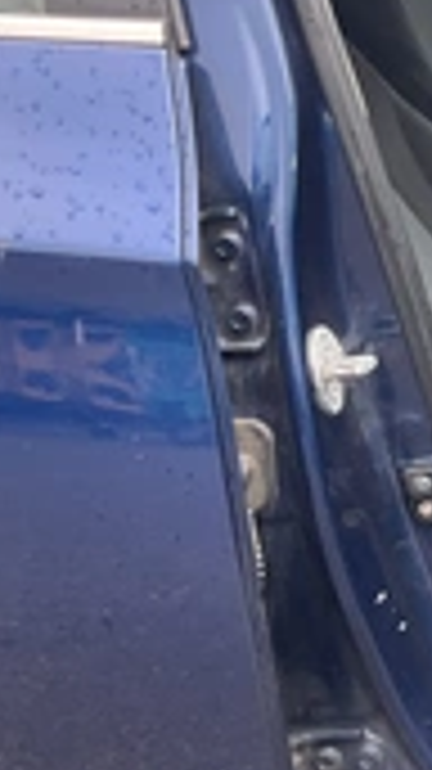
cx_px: 774
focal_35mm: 74
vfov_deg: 28.5
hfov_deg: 14.4
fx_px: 1509
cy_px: 284
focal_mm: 3
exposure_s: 1/197
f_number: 1.8
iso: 20
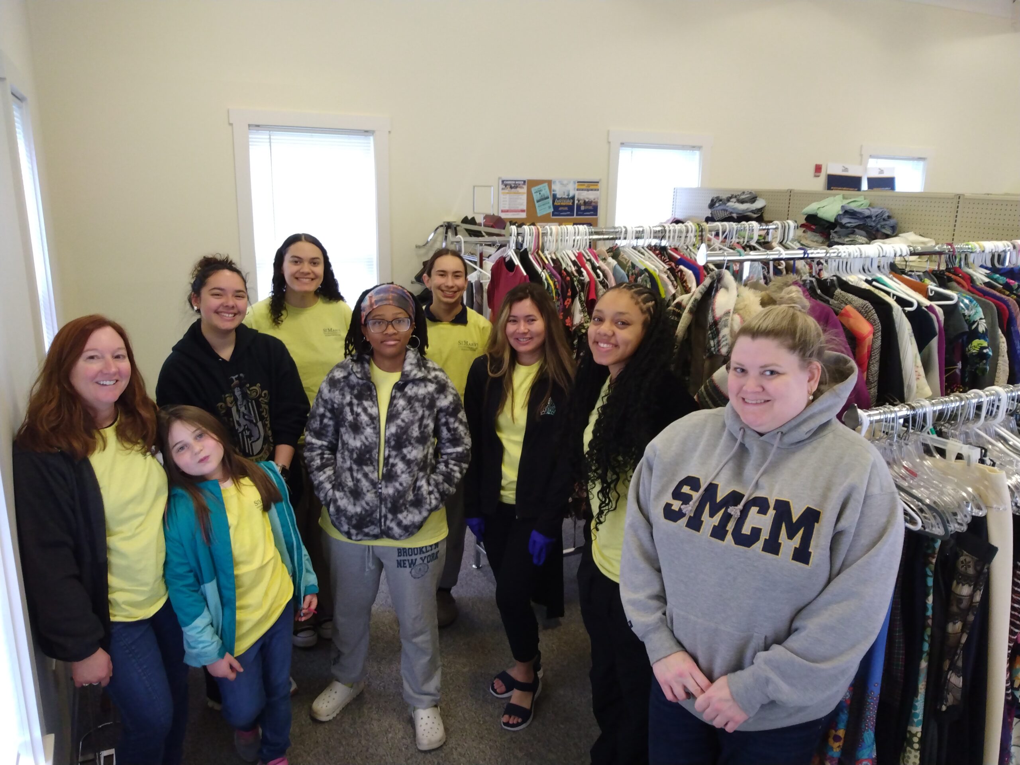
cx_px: 510
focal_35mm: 20
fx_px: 589
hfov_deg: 81.7
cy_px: 382
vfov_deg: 66.0
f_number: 2
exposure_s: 1/30
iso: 313
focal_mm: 3.54
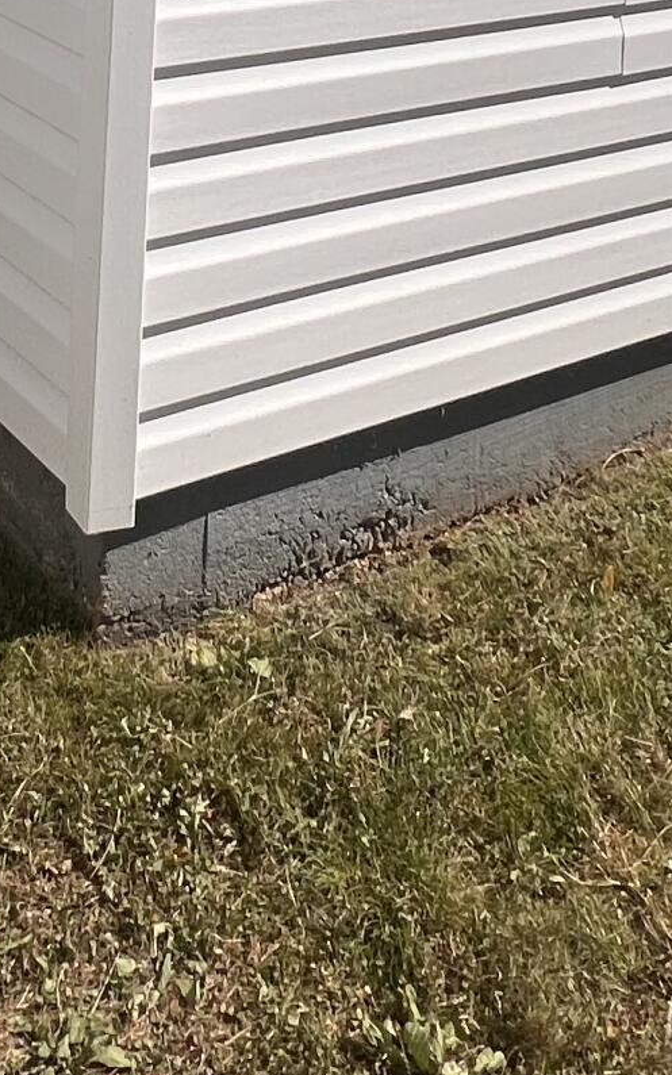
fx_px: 1523
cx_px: 87
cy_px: -423
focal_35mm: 52
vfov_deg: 29.0
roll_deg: -2.2
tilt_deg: +0.6
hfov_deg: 24.3
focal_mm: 1.57
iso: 32
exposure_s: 1/3125
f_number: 1.8
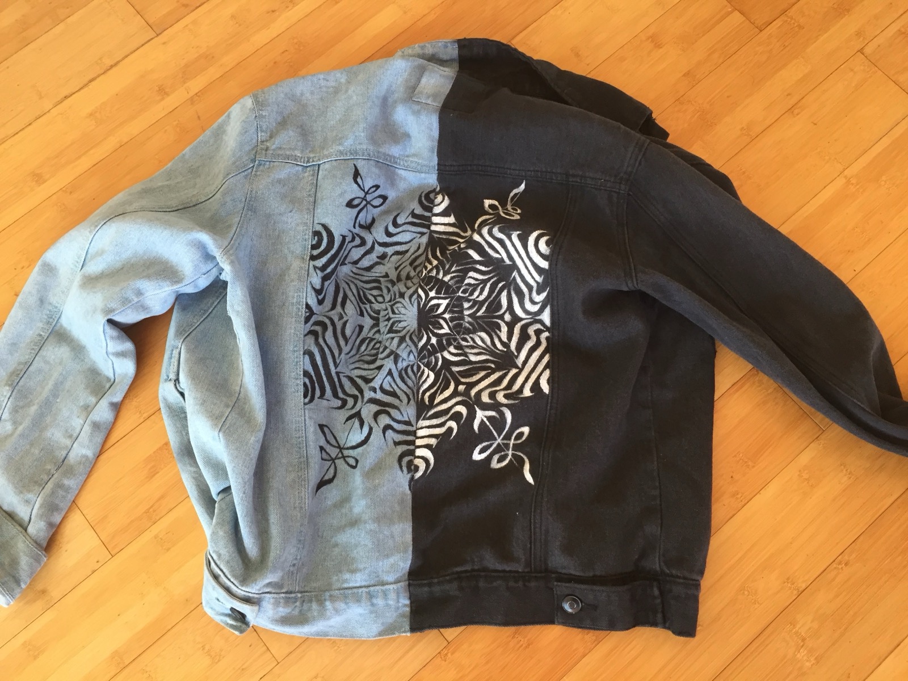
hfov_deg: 61.7
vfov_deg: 48.2
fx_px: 761
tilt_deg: -75.3
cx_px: 454
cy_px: 340
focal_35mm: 29
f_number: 2.2
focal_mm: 4.15
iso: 40
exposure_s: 1/30
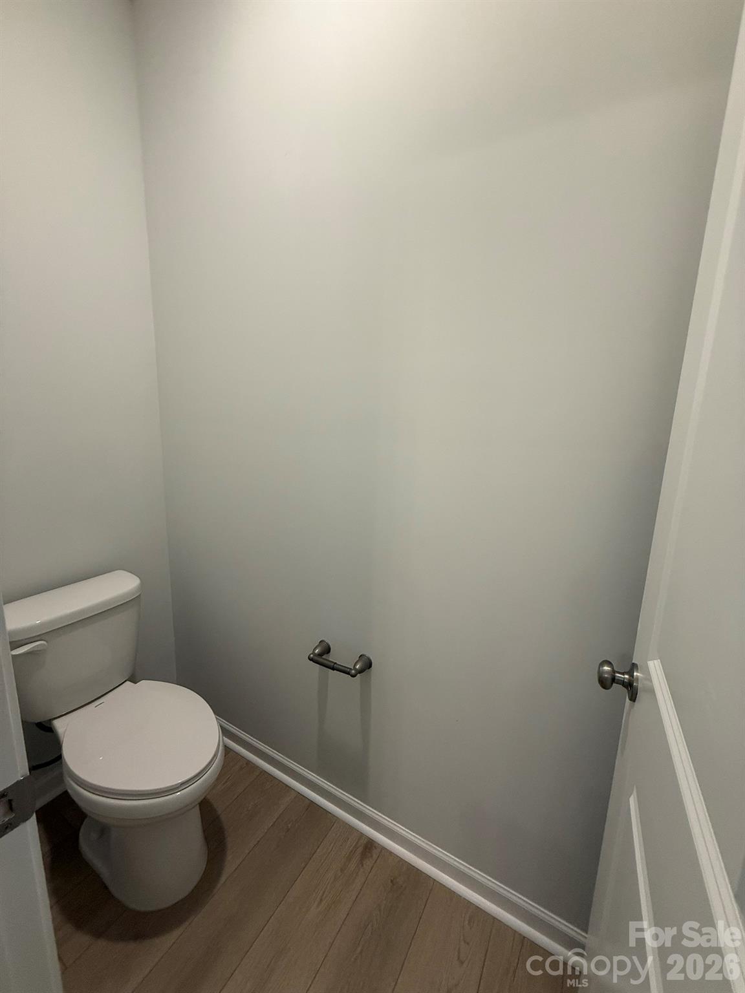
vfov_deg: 102.1
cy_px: 496
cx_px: 372
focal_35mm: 14
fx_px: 402
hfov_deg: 85.7
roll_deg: -2.5
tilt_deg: -9.9
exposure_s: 1/120
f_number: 2.2
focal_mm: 2.22
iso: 250
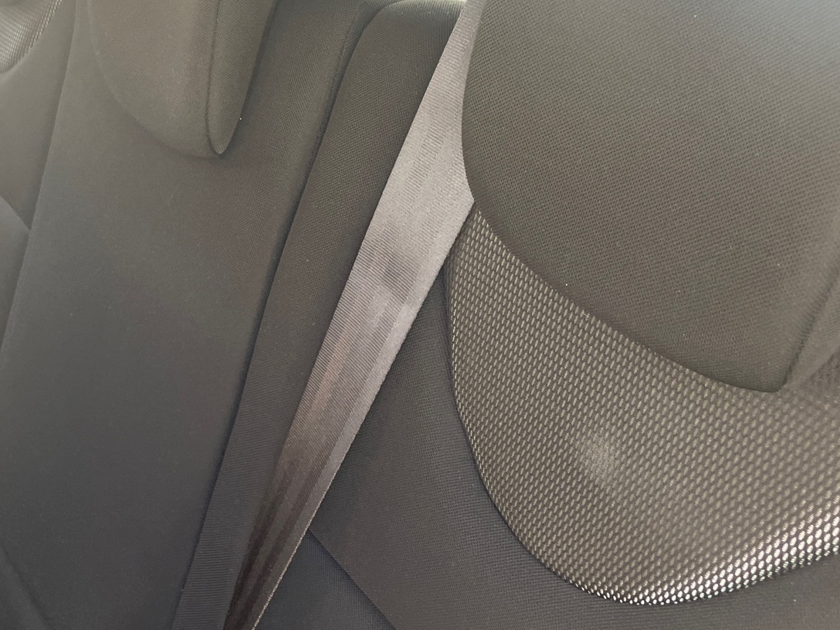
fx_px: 1043
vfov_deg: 33.1
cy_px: 179
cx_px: 266
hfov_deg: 43.1
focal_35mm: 43
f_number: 1.6
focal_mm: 4.2
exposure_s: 1/115
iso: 125
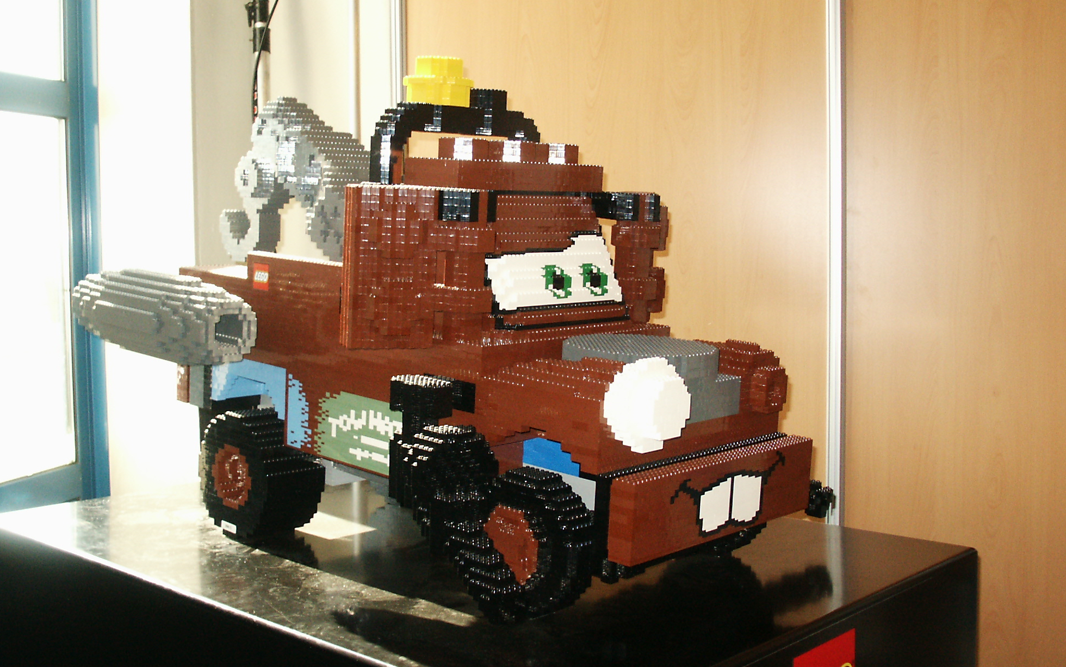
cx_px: 472
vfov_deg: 29.8
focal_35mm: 43
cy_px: 277
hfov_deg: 46.1
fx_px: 1249
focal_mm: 7.21
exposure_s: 1/45
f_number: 3
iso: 200
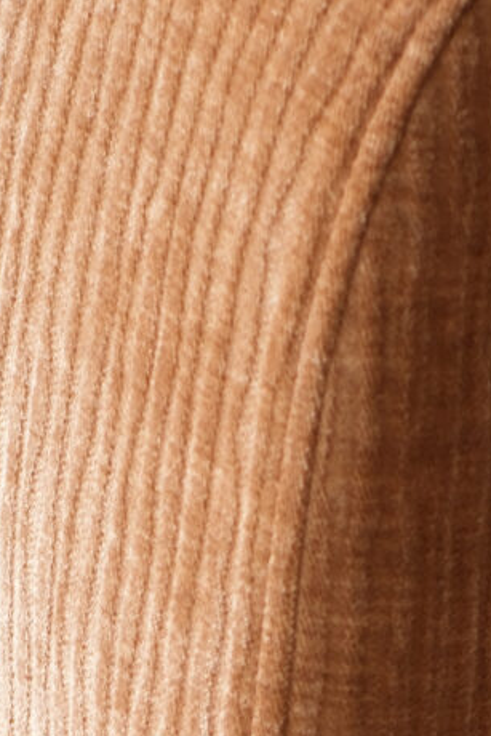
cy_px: 998
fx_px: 6030
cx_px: 433
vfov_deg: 6.9
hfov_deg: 4.7
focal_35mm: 295
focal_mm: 35
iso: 200
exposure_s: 1/52
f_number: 2.8
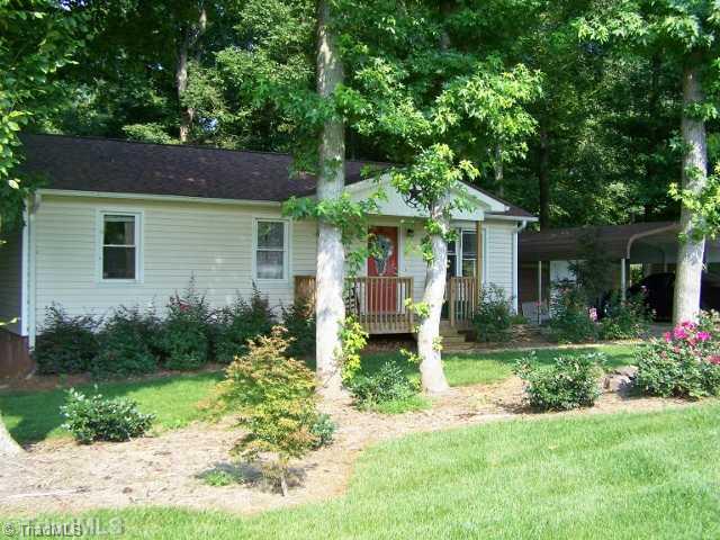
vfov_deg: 37.7
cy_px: 270
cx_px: 360
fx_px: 790
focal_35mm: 38
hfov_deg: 49.0
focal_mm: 6.3
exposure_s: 1/250
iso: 64
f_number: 2.8
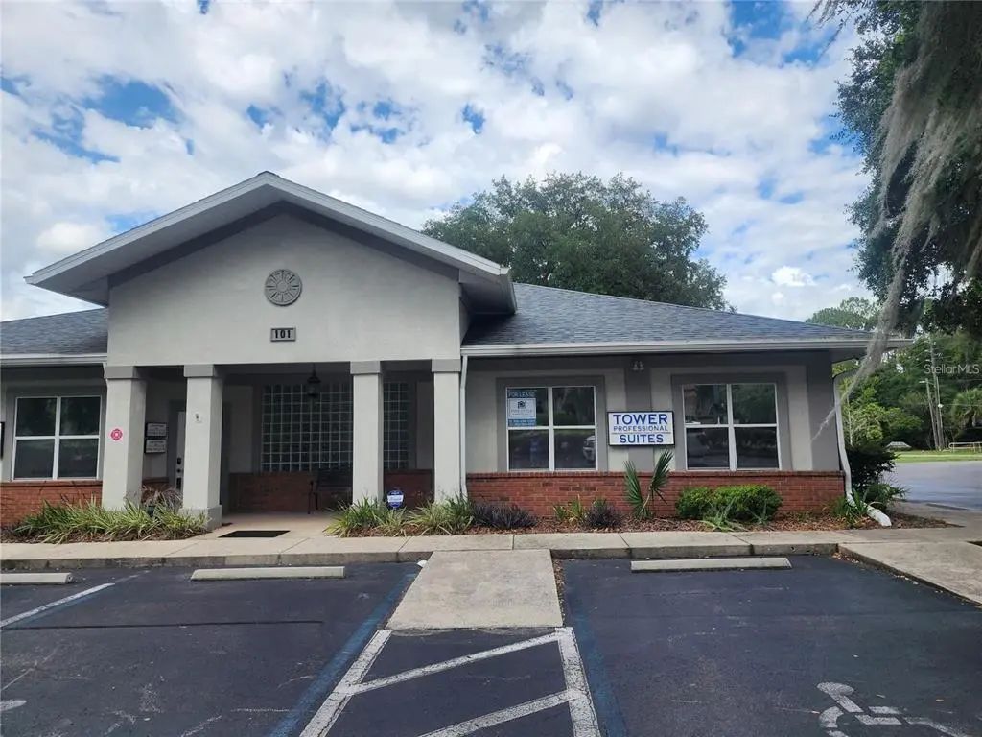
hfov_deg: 73.9
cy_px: 368
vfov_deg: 58.9
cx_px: 491
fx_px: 652
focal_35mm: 23
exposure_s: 1/621
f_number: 1.8
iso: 12
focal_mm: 6.4
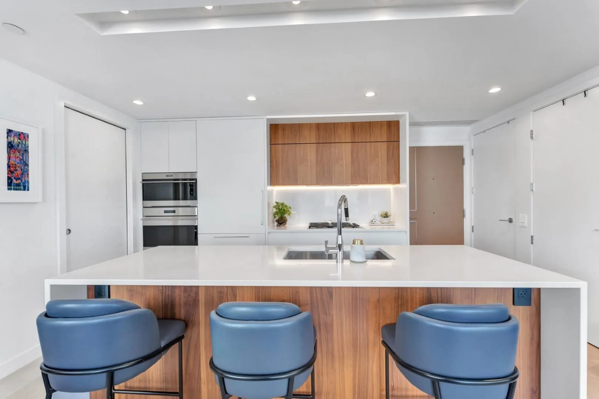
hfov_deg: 101.9
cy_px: 200
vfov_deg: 78.8
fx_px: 243
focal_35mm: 15
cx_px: 300
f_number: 8
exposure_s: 1/60
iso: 400
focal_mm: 14.6
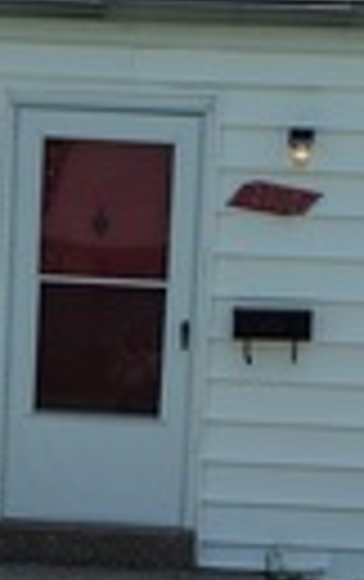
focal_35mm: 111
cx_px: 97
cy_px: 508
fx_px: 1756
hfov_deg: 11.8
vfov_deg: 18.5
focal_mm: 4.71
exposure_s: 1/2500
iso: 100
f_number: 1.7
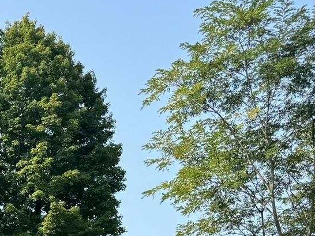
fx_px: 819
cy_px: 382
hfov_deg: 19.3
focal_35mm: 90
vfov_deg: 14.9
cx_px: -144
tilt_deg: +4.3
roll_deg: +0.9
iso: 80
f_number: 1.78
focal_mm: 6.76
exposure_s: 1/1524
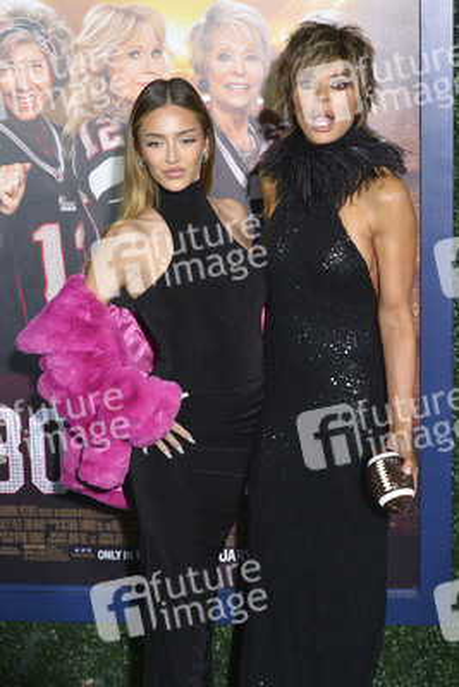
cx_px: 230
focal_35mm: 70
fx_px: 1337
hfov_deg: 19.5
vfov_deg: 28.8
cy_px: 344
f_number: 6.3
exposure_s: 1/320
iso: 2000
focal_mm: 70
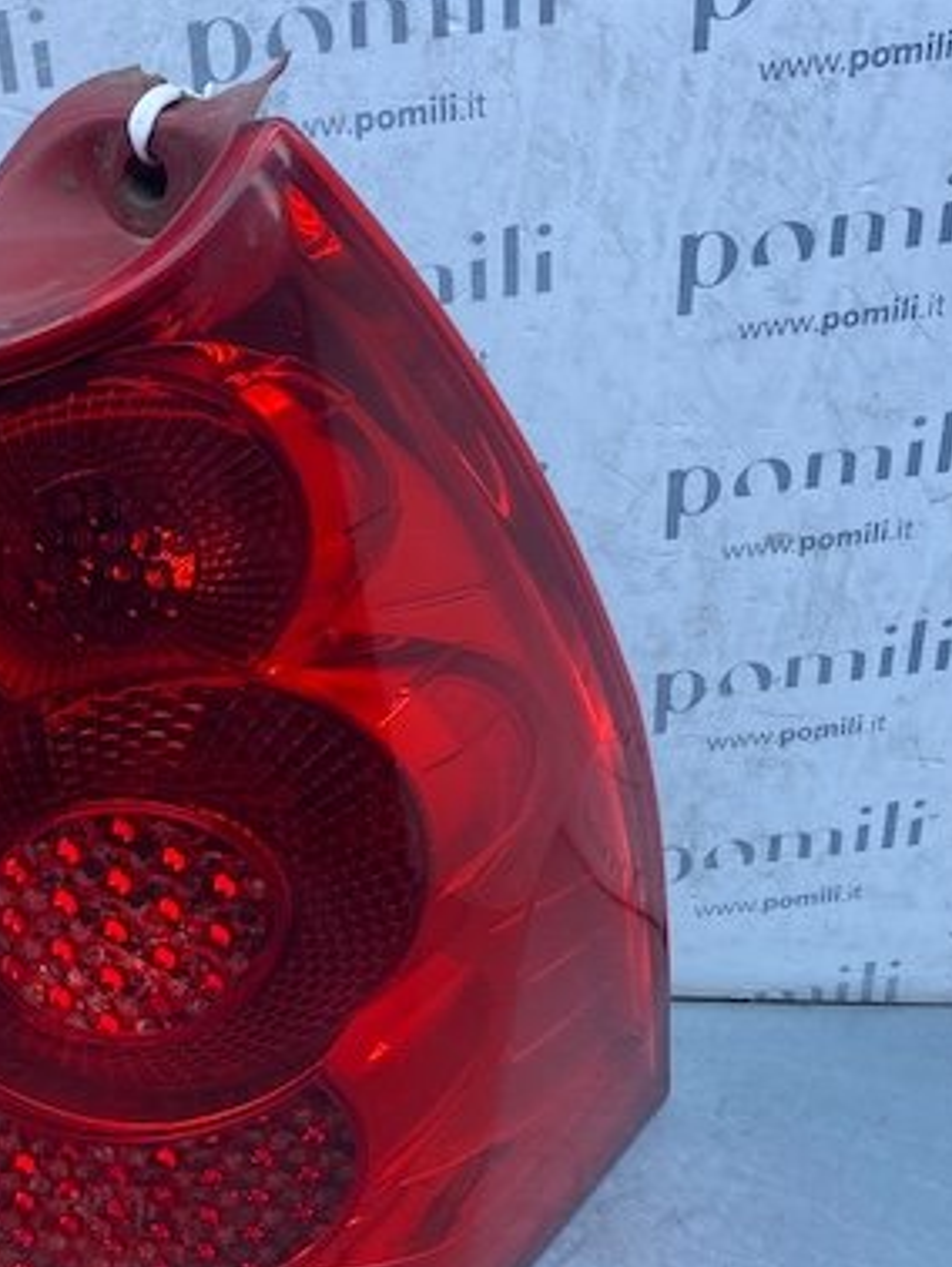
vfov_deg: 42.0
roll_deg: -5.0
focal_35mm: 44
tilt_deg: -34.2
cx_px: 194
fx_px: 1612
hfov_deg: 32.1
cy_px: 902
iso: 32
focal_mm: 4.25
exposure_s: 1/585
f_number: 1.8
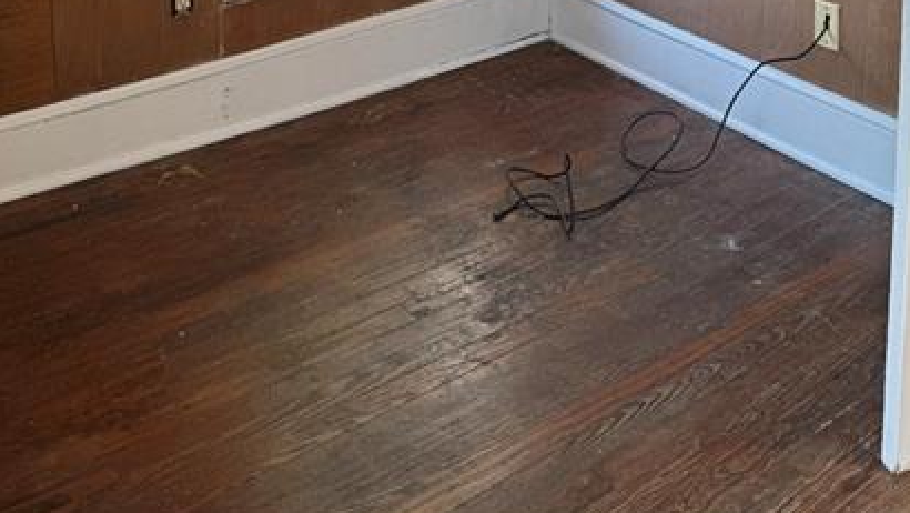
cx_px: 566
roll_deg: -2.2
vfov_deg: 20.6
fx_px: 1183
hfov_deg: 41.8
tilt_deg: -6.6
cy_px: -275
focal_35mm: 49
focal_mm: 6.76
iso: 50
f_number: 1.78
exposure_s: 1/121
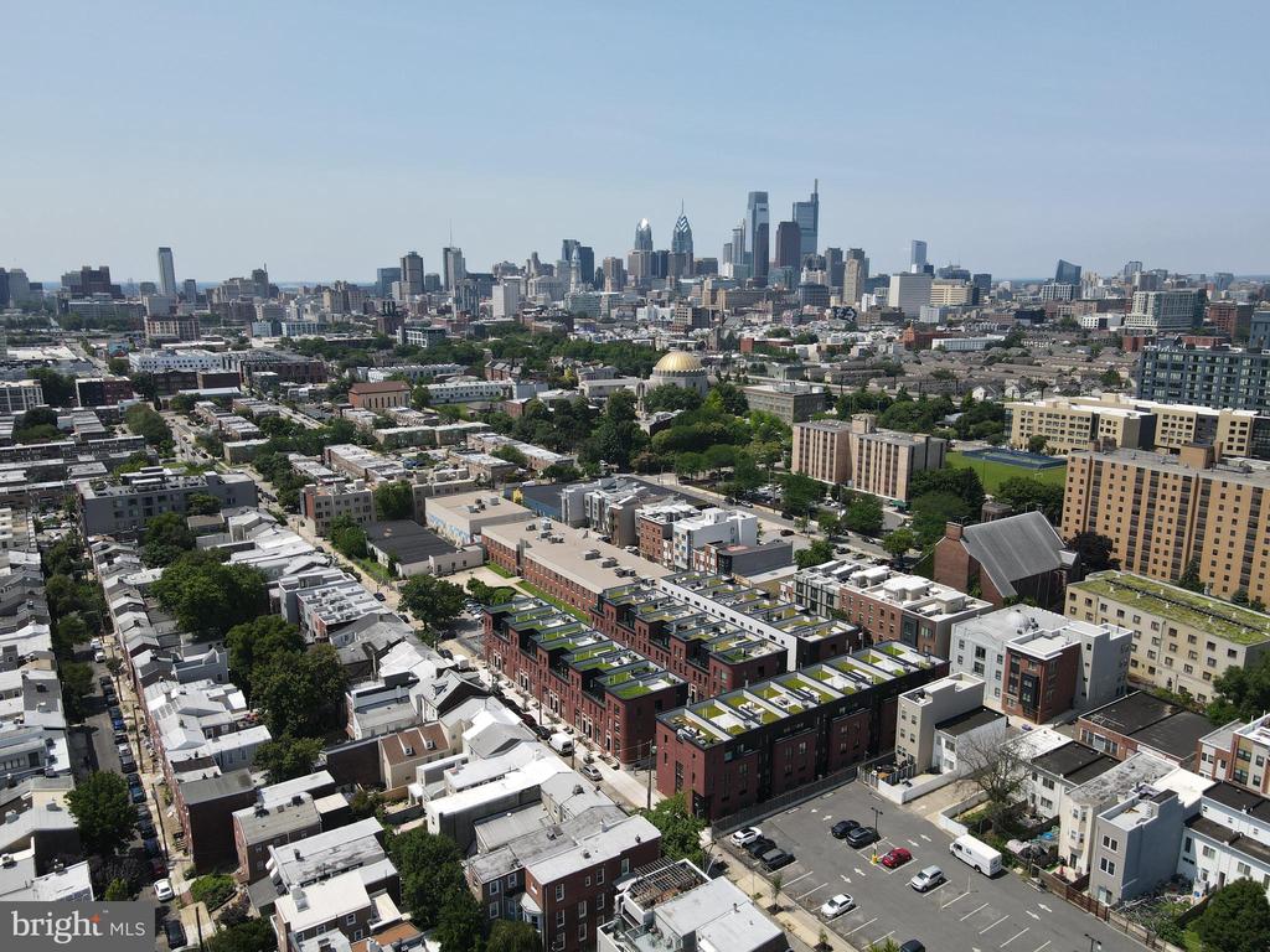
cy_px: 476
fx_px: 881
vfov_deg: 56.8
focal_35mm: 24
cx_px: 635
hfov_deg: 71.6
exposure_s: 1/1000
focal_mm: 4.5
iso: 100
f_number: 2.8
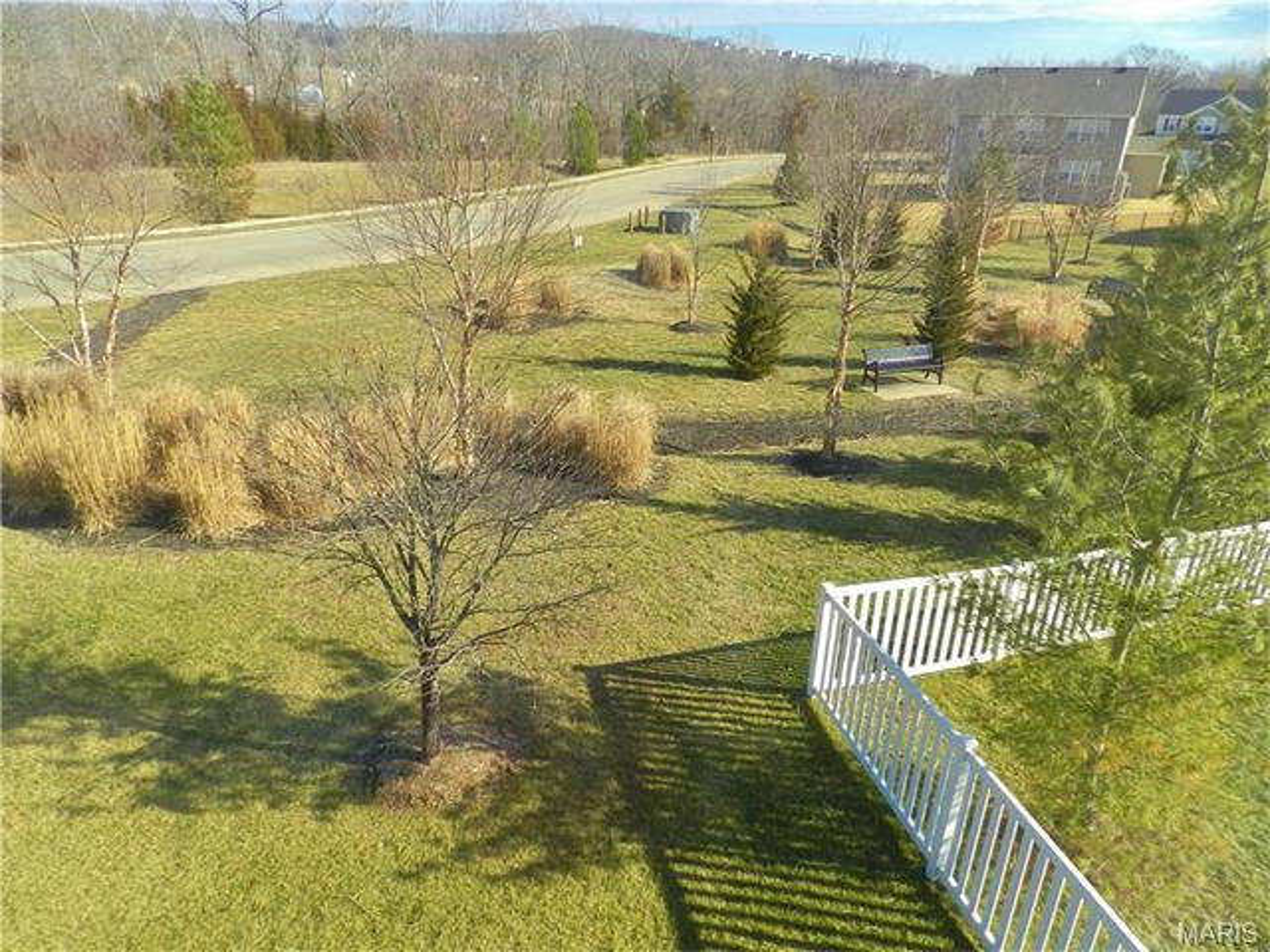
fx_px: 844
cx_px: 635
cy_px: 476
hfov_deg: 73.9
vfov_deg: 58.9
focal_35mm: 23
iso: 160
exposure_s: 1/640
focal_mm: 4
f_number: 3.4
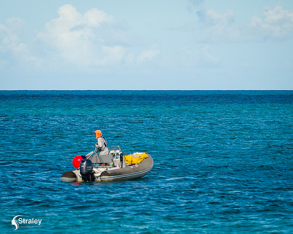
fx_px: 2869
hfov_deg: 5.8
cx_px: 85
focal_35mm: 331
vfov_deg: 4.7
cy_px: 166
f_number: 6.3
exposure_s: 1/320
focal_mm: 200
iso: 64
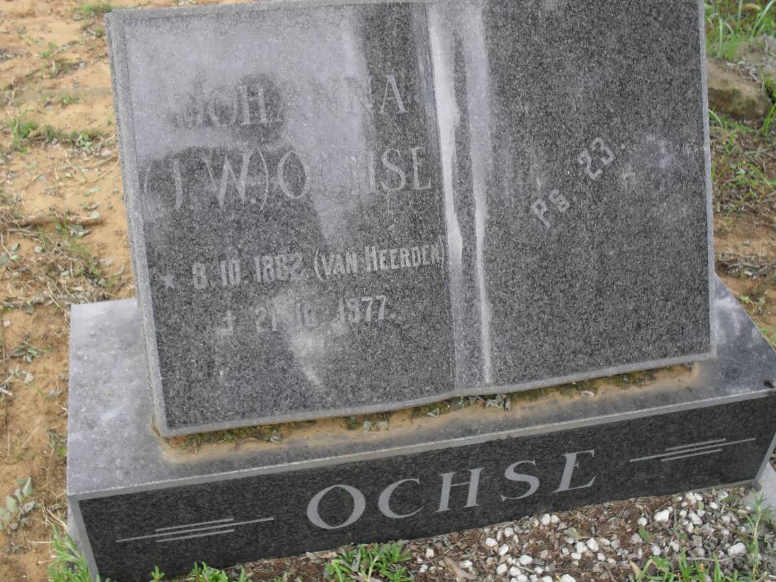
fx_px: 942
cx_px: 388
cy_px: 291
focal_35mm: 42
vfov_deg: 34.3
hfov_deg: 44.8
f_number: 3.6
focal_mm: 7.5
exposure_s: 1/60
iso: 100
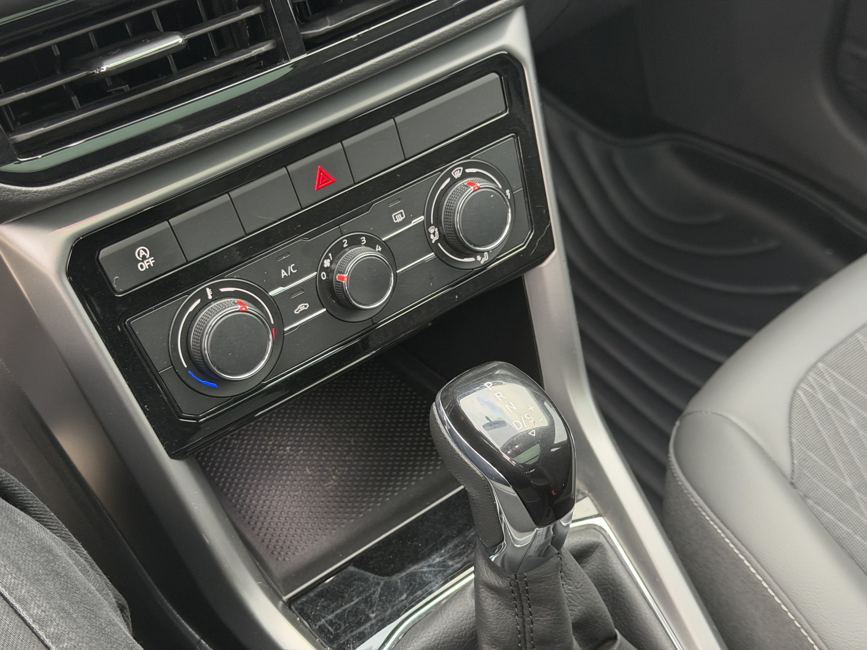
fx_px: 1202
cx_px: 434
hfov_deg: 39.7
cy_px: 325
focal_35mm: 48
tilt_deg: -48.1
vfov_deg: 30.3
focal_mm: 6.76
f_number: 1.78
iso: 500
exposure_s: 1/40
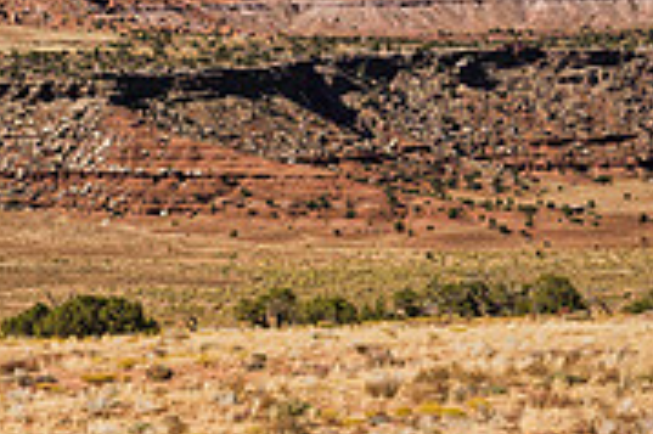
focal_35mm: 193
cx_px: -178
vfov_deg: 7.1
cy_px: 296
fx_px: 3498
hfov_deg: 10.5
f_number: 7.1
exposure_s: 1/640
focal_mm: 55
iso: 160
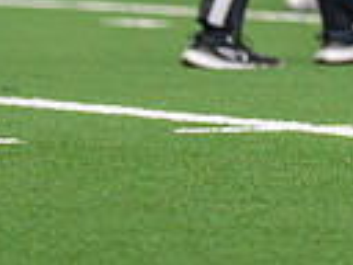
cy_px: -297
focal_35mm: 911
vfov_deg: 1.6
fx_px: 9290
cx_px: 695
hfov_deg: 2.2
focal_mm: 153
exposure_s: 1/1600
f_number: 2.8
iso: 5000
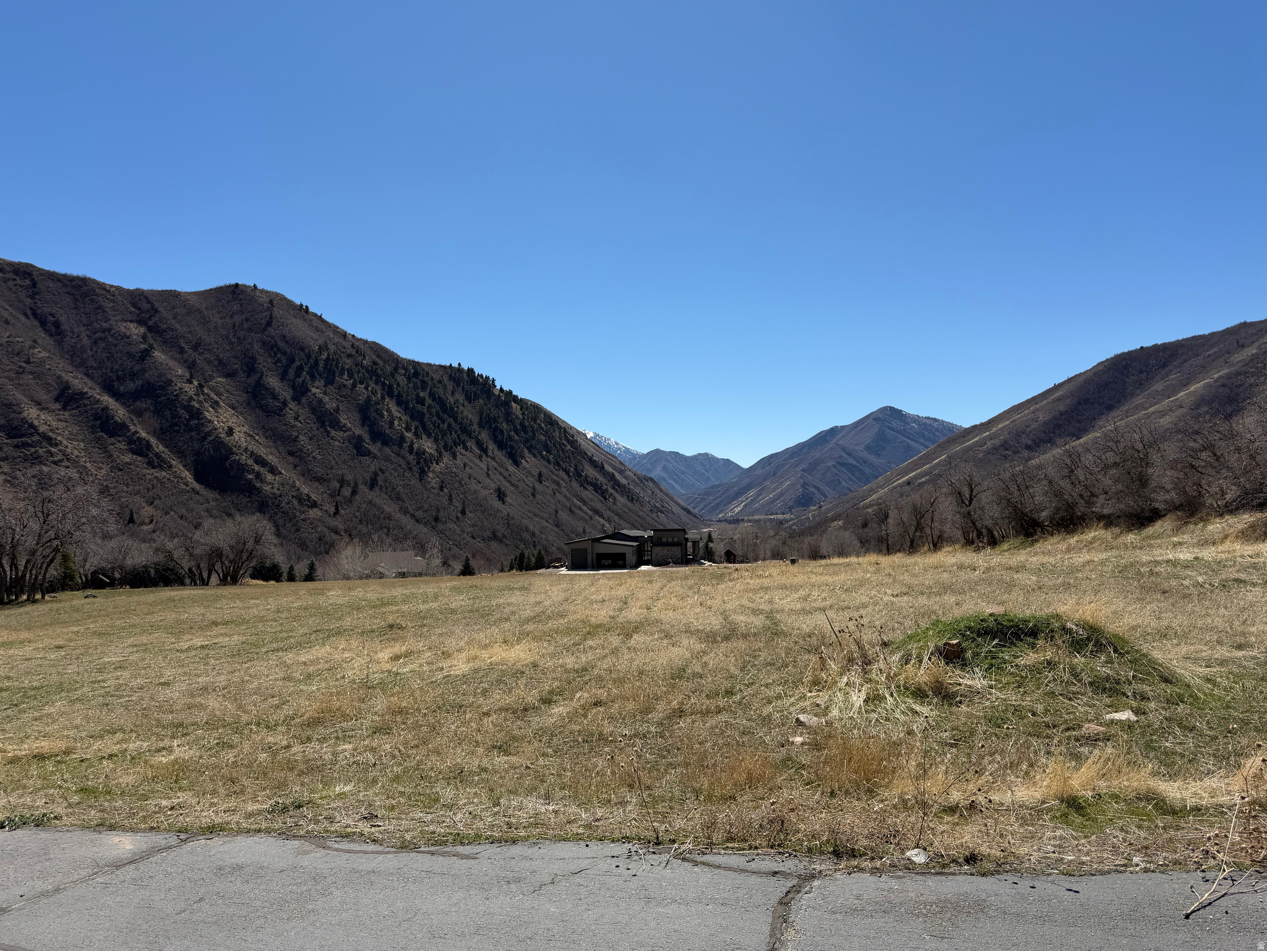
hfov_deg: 71.6
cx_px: 634
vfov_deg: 56.8
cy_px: 476
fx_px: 878
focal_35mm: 24
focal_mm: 6.76
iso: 80
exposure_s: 1/6173
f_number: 1.78
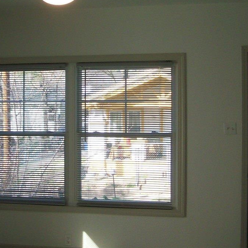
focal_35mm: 76
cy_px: 124
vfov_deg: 22.8
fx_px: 616
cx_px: 64
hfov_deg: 22.6
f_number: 2.7
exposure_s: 1/101
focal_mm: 6
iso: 80
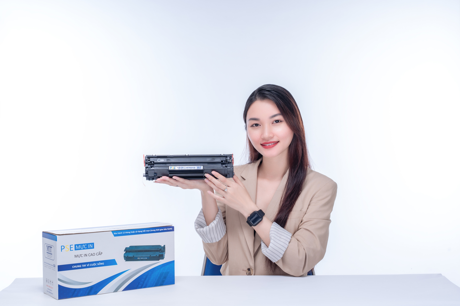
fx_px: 639
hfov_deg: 39.6
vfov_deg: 27.0
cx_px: 230
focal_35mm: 50
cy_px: 153
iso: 160
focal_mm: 50
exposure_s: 1/160
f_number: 10
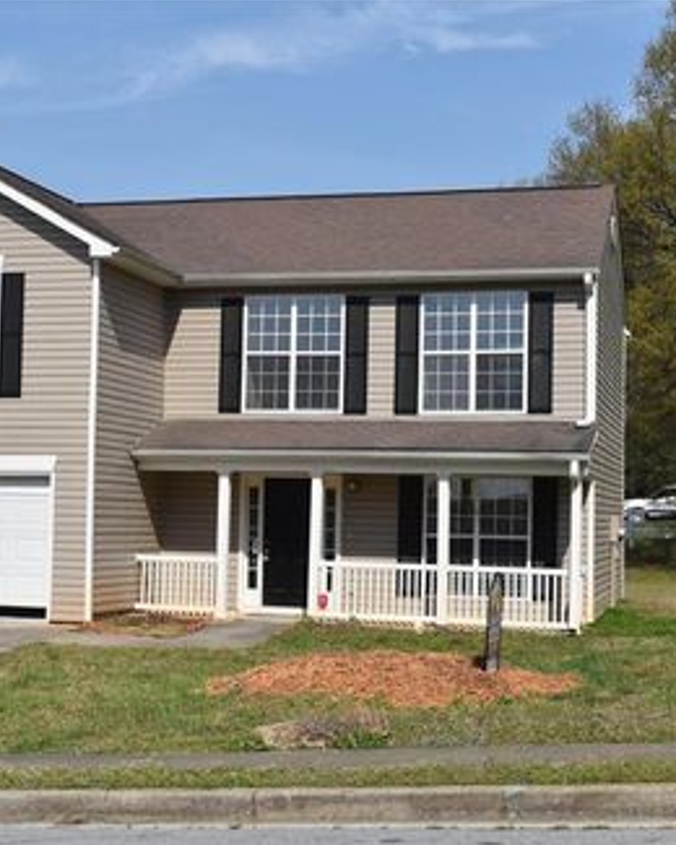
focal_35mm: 65
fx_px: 1626
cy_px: 430
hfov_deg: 23.3
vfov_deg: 29.1
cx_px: 172
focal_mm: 30
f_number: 11
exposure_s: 1/500
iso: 200
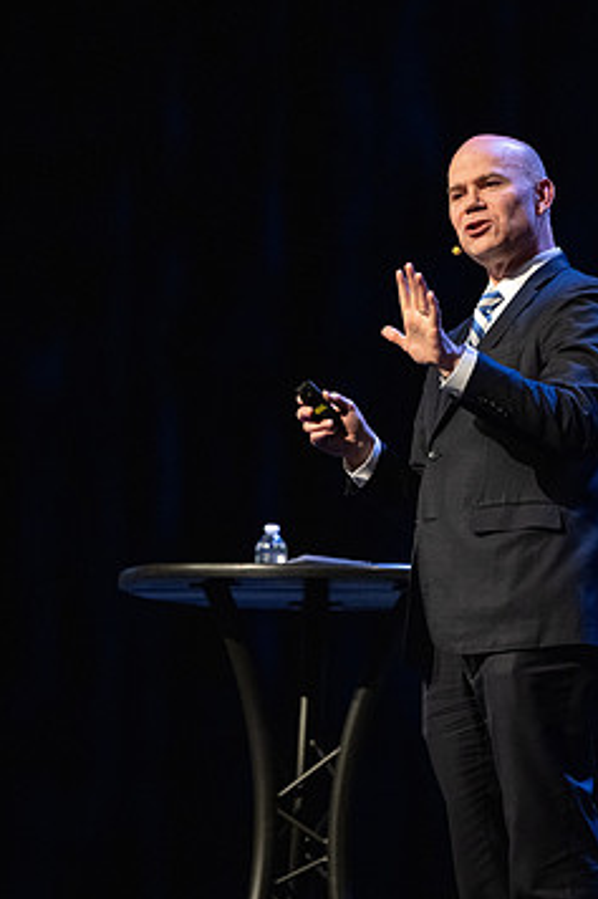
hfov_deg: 7.0
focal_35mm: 196
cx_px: 373
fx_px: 4888
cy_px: 561
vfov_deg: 10.5
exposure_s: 1/500
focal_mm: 155
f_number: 2.8
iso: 4000
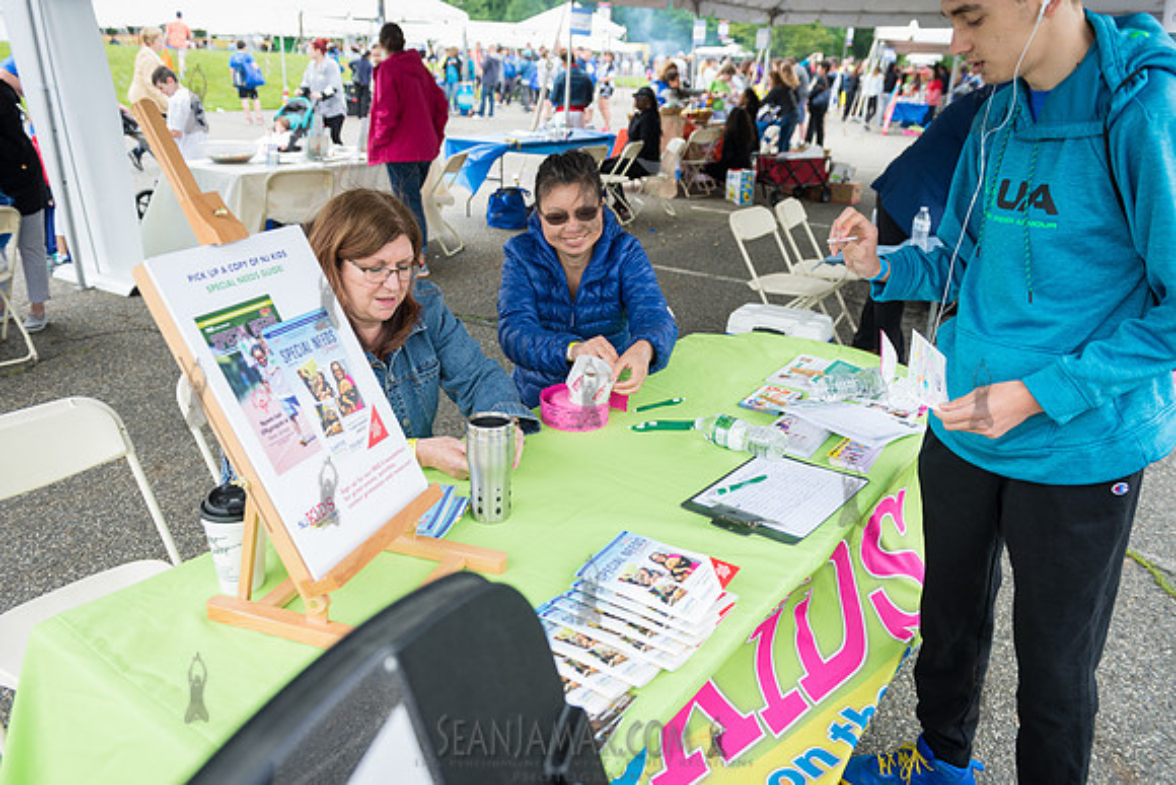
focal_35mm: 28
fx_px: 915
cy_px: 392
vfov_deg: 46.4
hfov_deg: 65.5
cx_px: 588
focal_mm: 28
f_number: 4
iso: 200
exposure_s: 1/250
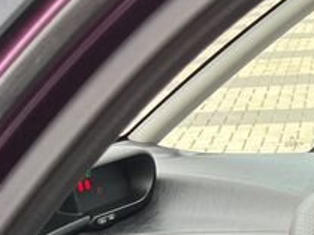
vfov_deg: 10.8
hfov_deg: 12.7
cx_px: 707
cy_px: 439
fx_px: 1151
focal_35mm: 127
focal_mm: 5.1
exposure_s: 1/119
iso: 125
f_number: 1.6
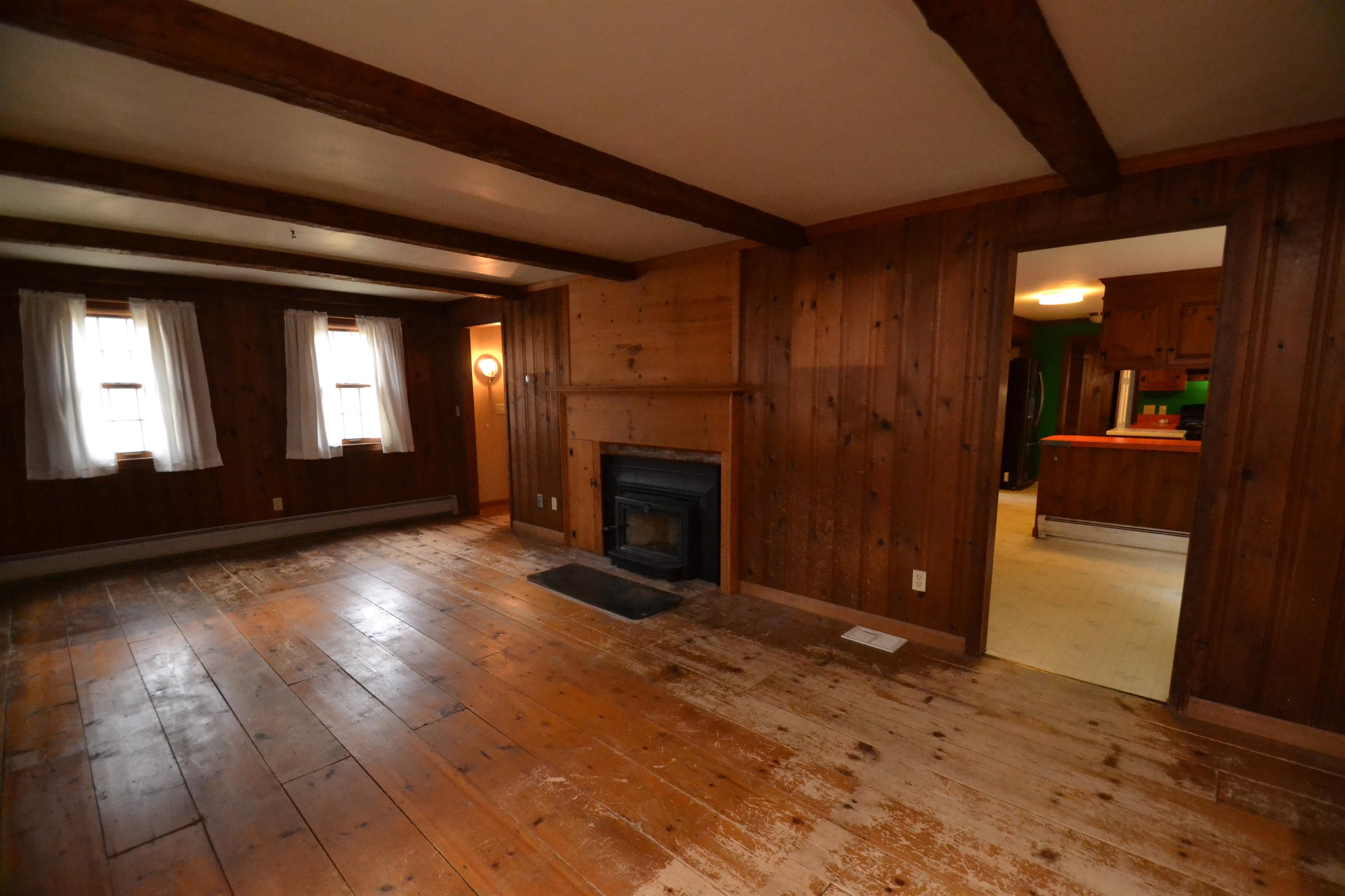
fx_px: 560
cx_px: 672
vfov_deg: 77.3
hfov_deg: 100.4
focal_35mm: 15
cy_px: 448
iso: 3200
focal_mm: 10
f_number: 3.5
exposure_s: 1/60
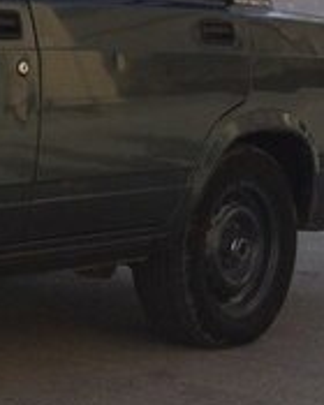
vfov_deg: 17.9
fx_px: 1283
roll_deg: +1.6
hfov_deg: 12.5
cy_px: 119
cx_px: -347
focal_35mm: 107
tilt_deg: -6.3
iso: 32
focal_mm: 4.15
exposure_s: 1/2160
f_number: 2.2
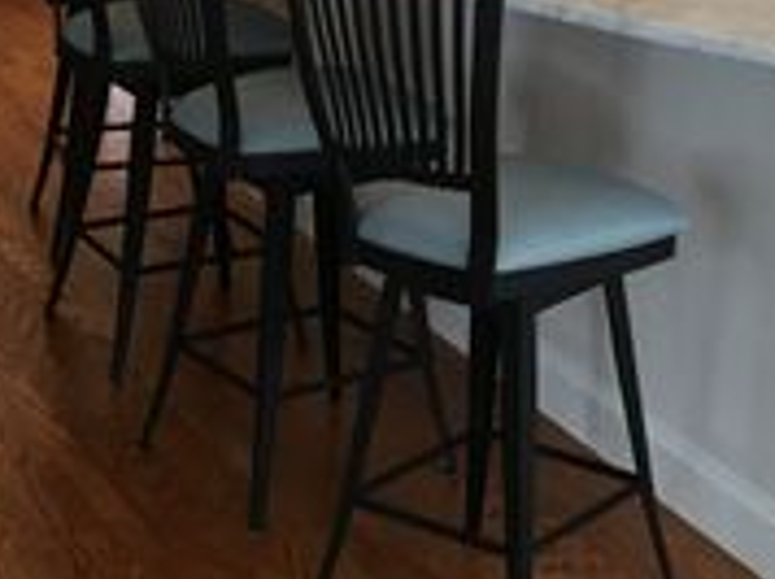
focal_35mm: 98
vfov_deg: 14.2
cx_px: 579
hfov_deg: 19.9
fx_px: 2191
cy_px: -248
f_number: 2.2
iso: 32
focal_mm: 4.15
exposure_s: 1/30
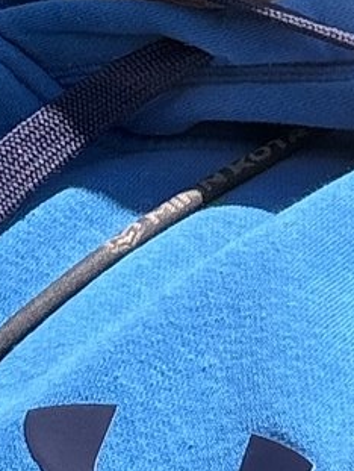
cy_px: -33
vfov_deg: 10.6
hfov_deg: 7.9
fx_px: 2517
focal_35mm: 185
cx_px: -216
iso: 25
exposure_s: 1/794
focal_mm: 2.69
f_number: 1.9
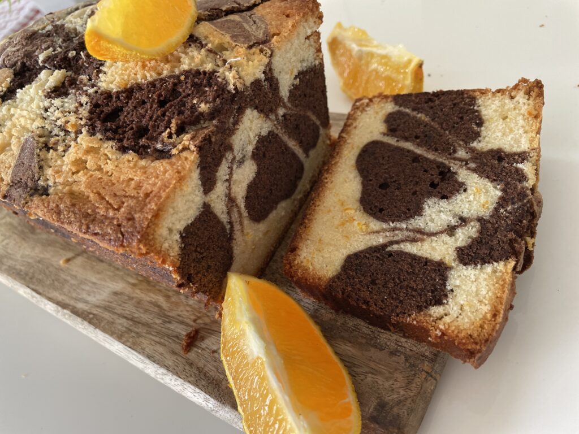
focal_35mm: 26
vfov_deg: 53.1
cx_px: 290
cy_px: 217
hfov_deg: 67.3
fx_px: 435
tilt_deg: -47.8
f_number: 1.6
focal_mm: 4.2
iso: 125
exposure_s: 1/109
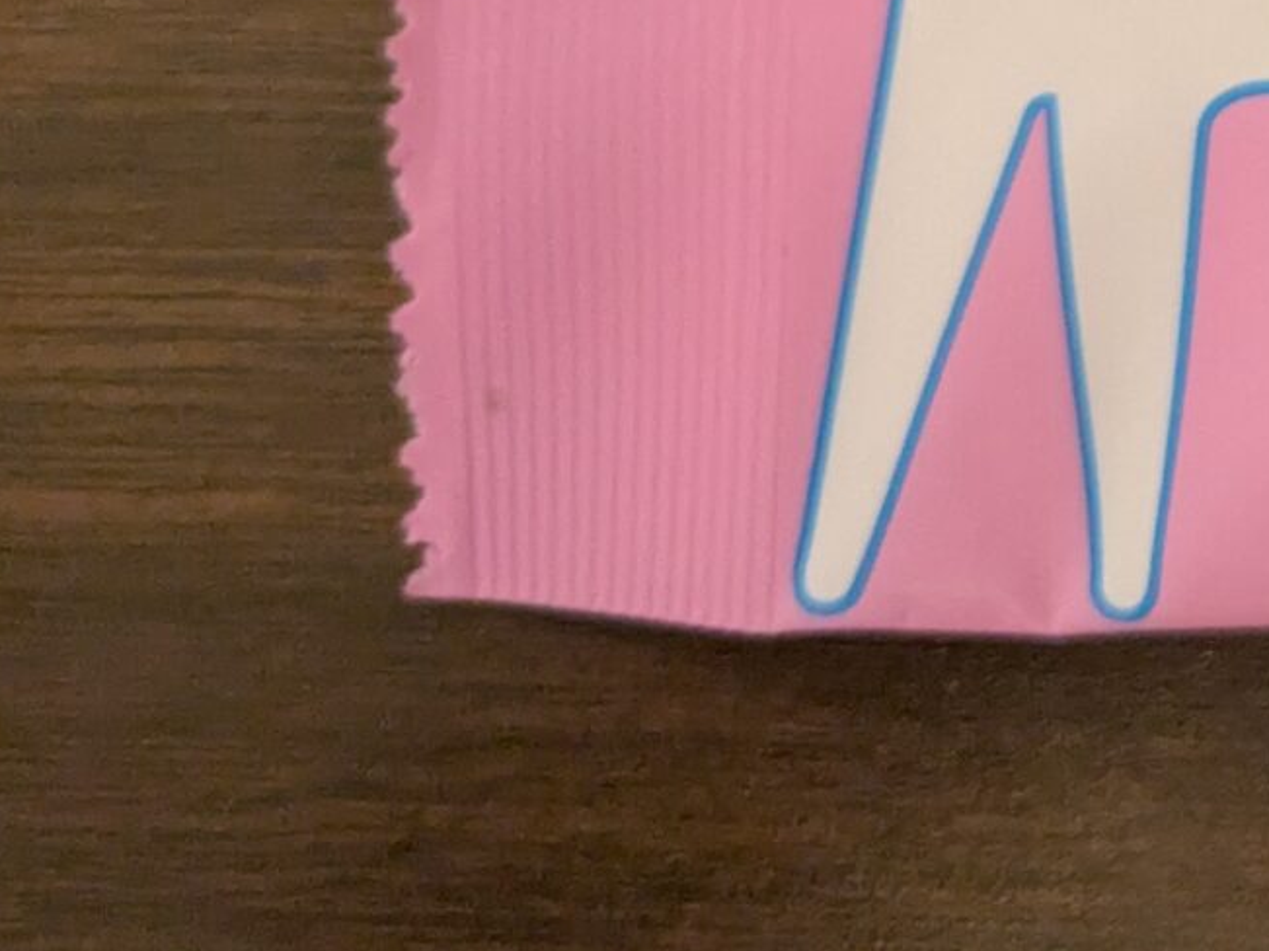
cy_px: -499
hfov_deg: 19.6
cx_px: 1979
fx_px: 3115
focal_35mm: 85
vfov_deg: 15.9
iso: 1172
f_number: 1.73
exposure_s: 1/120
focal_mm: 4.38
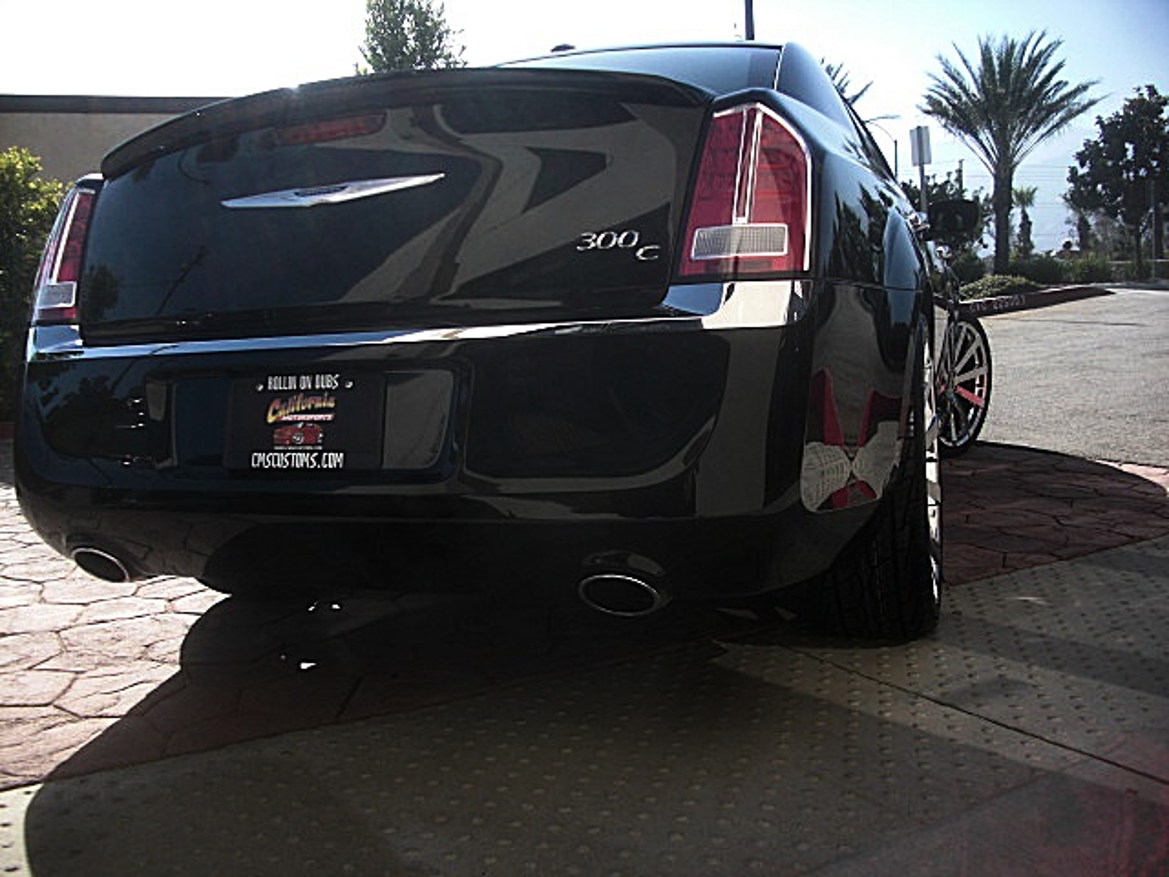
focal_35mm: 36
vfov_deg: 39.7
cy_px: 438
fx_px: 1216
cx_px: 584
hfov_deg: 51.4
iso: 50
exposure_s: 1/500
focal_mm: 6.3
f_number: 2.8
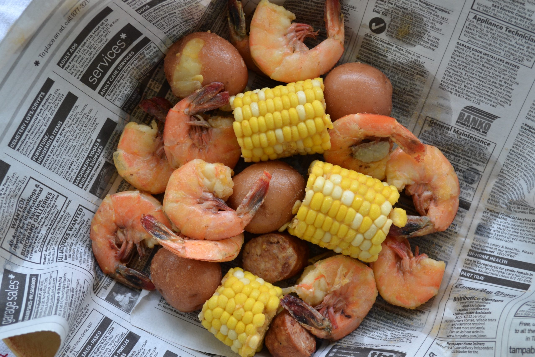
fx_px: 802
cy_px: 178
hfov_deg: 36.9
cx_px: 268
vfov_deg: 25.1
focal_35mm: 54
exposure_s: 1/25
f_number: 5
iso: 400
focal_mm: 36
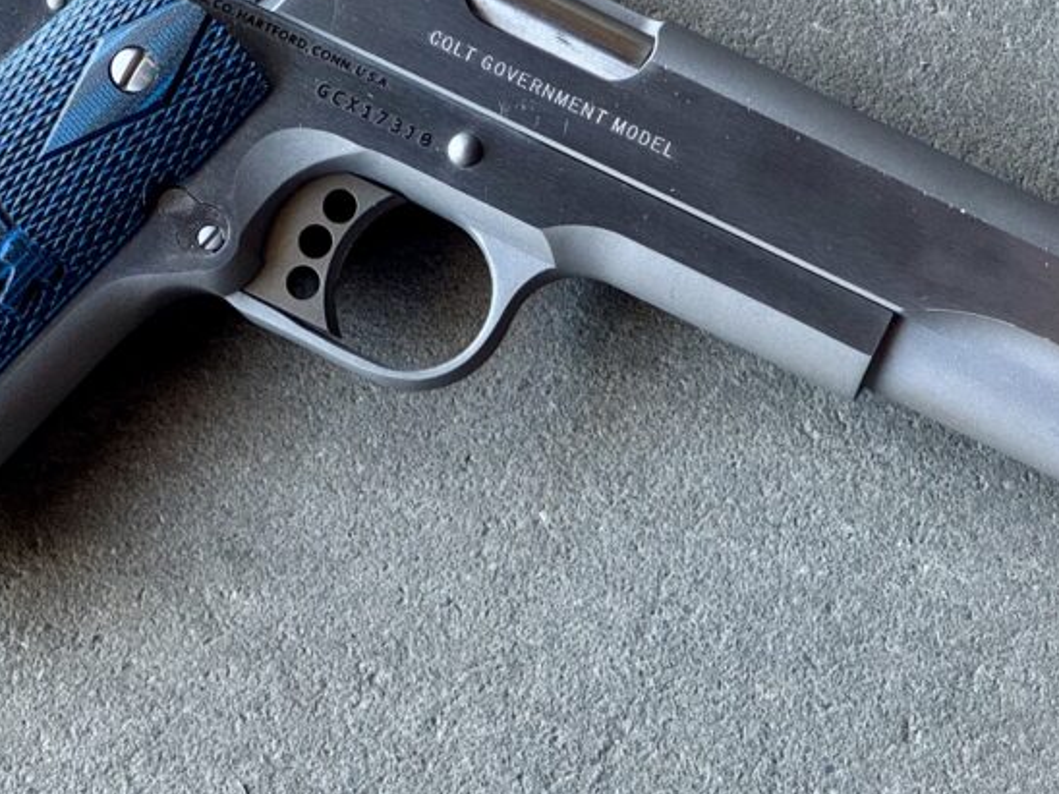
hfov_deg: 13.7
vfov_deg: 10.3
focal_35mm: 144
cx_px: 419
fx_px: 4405
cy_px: 247
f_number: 2.8
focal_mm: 9
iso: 125
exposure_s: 1/60
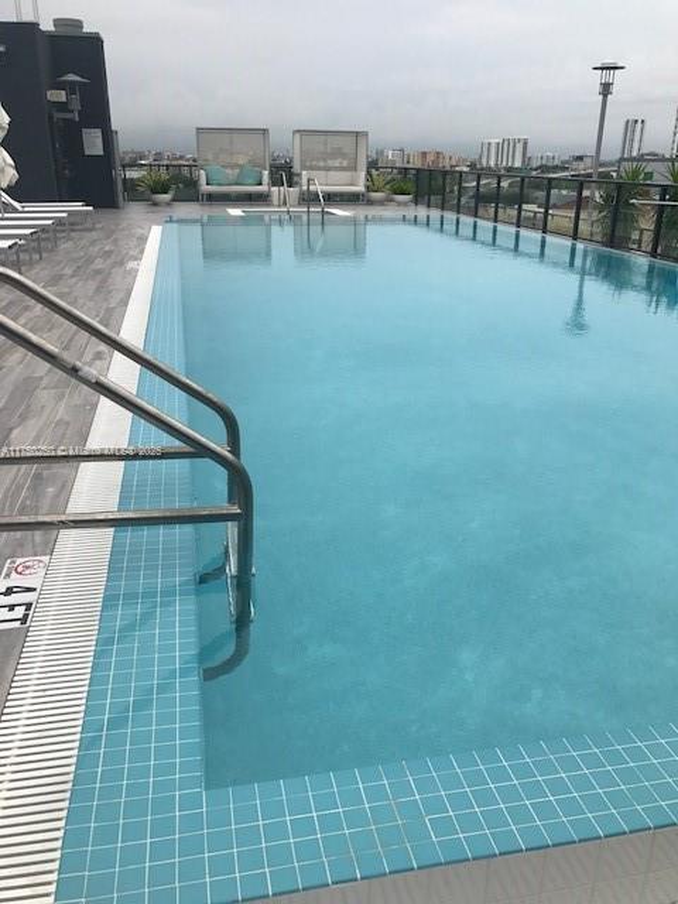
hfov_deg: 49.7
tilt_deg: -21.9
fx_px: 731
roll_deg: +0.4
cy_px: 452
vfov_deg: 63.4
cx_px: 339
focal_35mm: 28
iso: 20
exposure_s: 1/1953
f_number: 1.8
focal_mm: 3.99
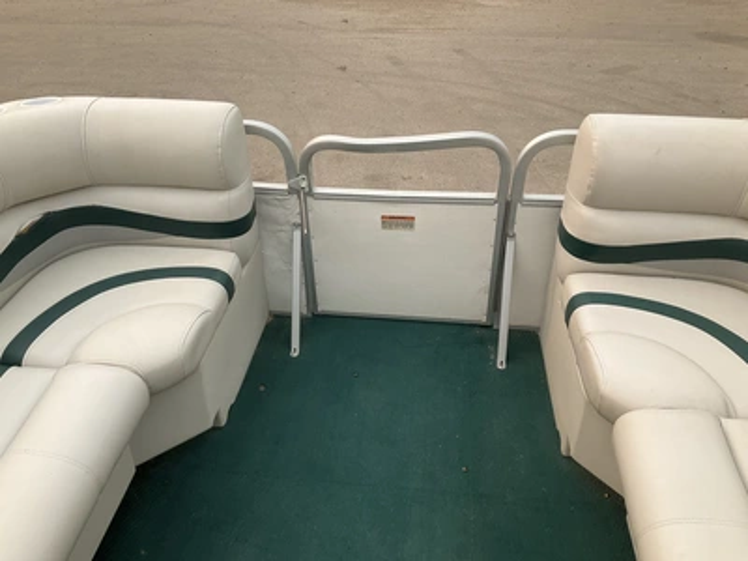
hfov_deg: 61.7
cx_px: 374
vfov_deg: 48.2
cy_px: 280
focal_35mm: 29
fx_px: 627
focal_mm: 3
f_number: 1.8
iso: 25
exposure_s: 1/1144
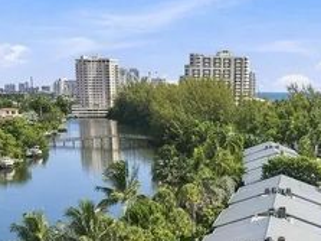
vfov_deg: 19.1
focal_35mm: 69
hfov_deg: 28.1
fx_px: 640
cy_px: 342
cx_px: 194
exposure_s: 1/5000
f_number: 1.8
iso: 330
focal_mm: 8.7
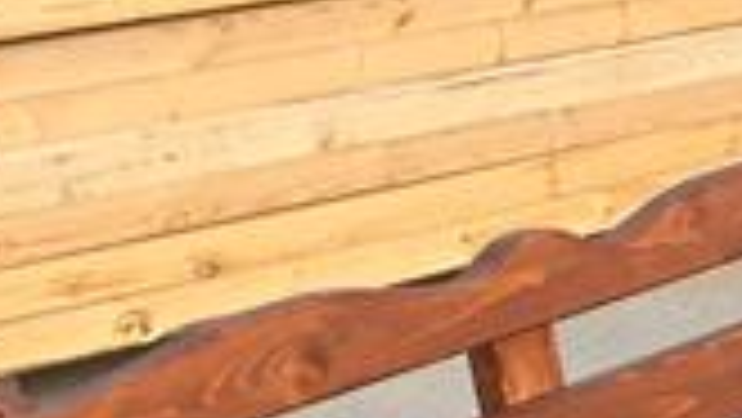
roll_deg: +0.4
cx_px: 1192
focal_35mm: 153
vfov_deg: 7.3
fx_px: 3012
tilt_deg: -26.0
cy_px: 1088
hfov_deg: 13.1
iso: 25
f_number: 2.2
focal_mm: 4.15
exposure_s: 1/373
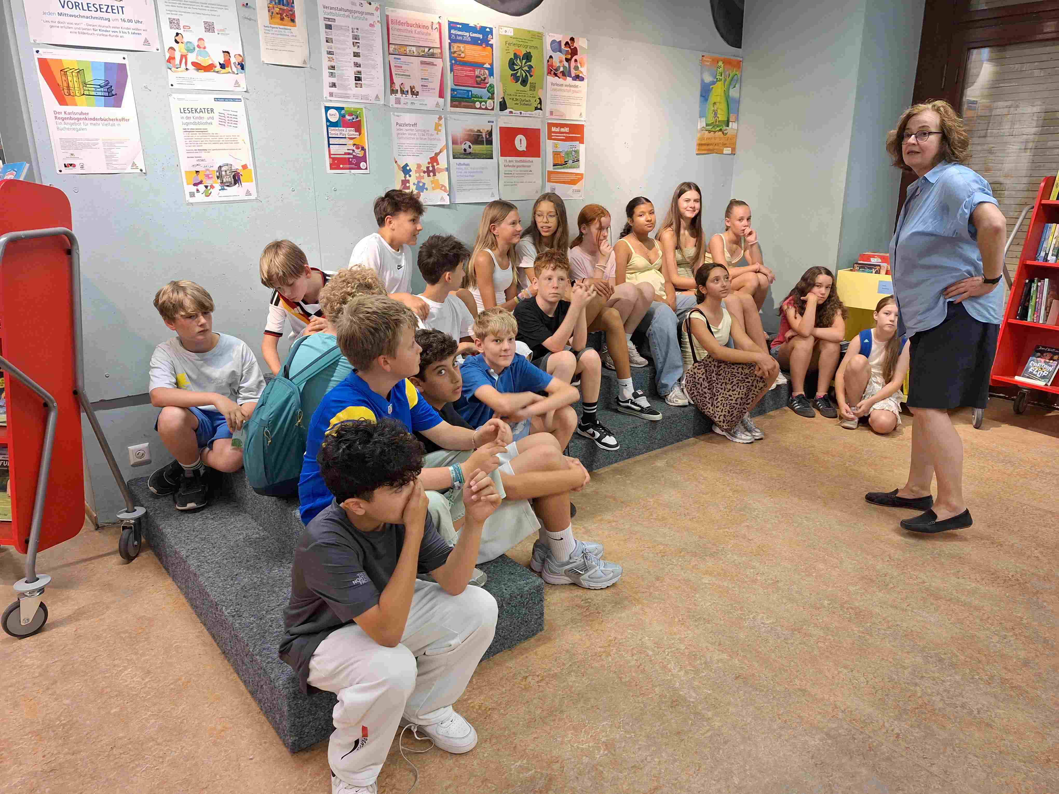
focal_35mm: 23
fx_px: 704
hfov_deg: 73.9
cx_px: 530
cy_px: 397
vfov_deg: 58.9
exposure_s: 1/50
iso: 160
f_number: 1.8
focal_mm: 5.54
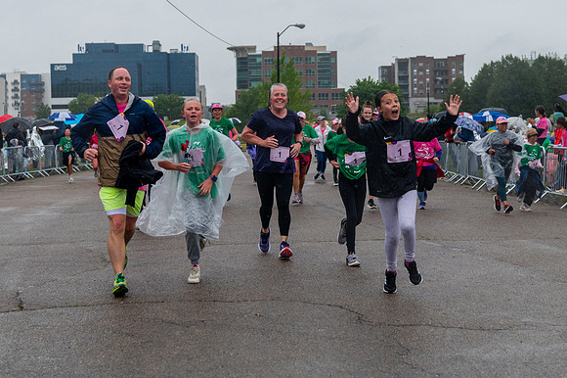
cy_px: 129
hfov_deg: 29.5
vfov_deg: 19.8
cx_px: 272
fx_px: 1077
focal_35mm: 68
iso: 1600
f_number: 4
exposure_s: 1/4000
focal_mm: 52
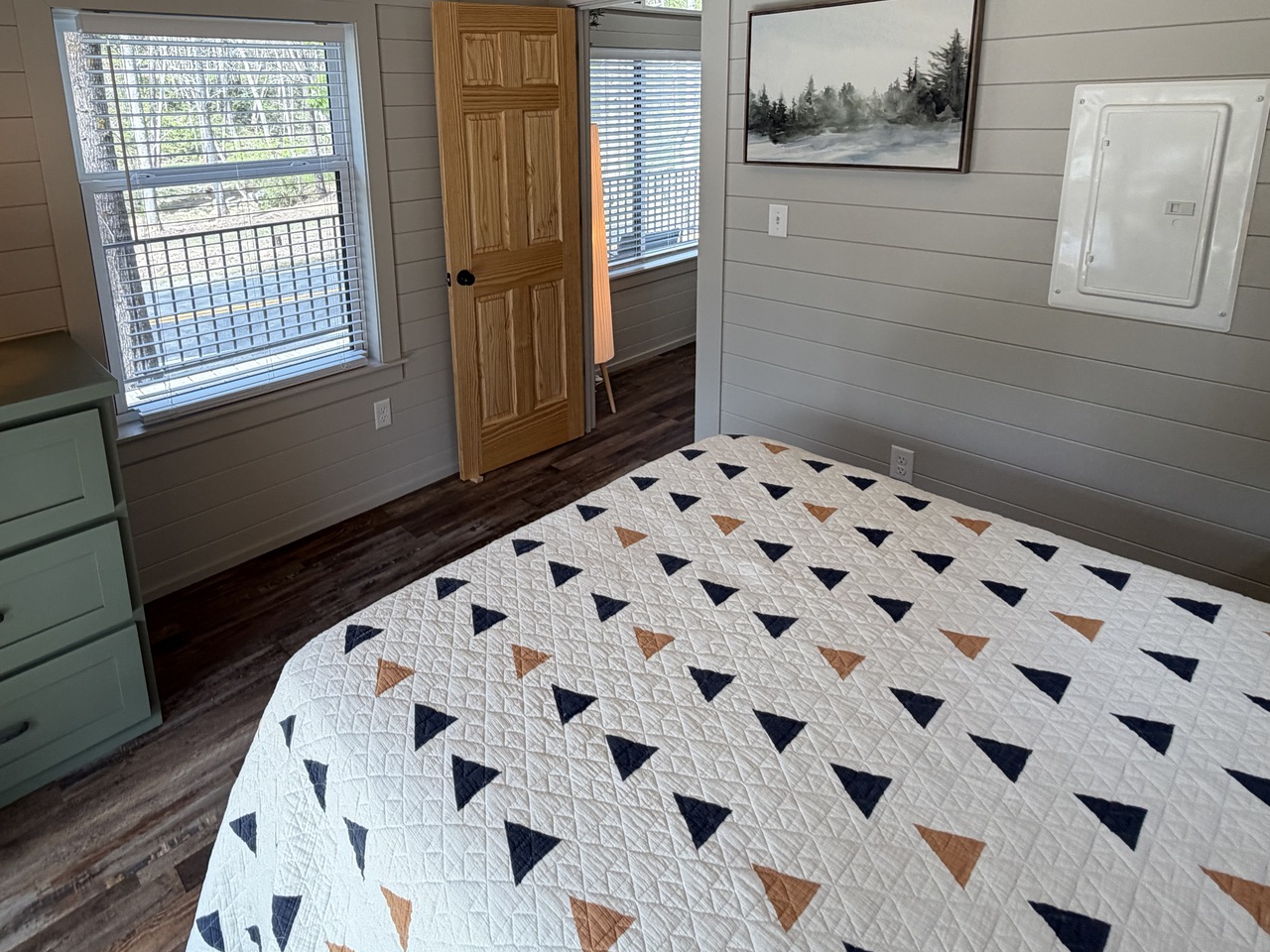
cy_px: 276
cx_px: 533
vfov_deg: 61.0
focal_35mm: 21
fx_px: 770
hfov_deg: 78.4
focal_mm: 2.22
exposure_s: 1/120
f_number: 2.2
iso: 100
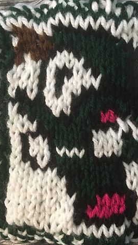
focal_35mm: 43
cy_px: 125
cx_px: 98
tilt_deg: -81.7
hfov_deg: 27.5
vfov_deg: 47.3
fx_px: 279
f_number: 2.2
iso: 160
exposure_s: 1/30
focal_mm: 4.15
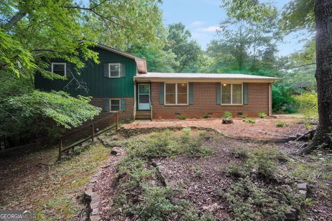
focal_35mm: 15
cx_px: 166
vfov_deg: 77.3
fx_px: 138
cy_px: 110
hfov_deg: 100.4
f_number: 4
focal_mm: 10
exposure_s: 1/160
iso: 640
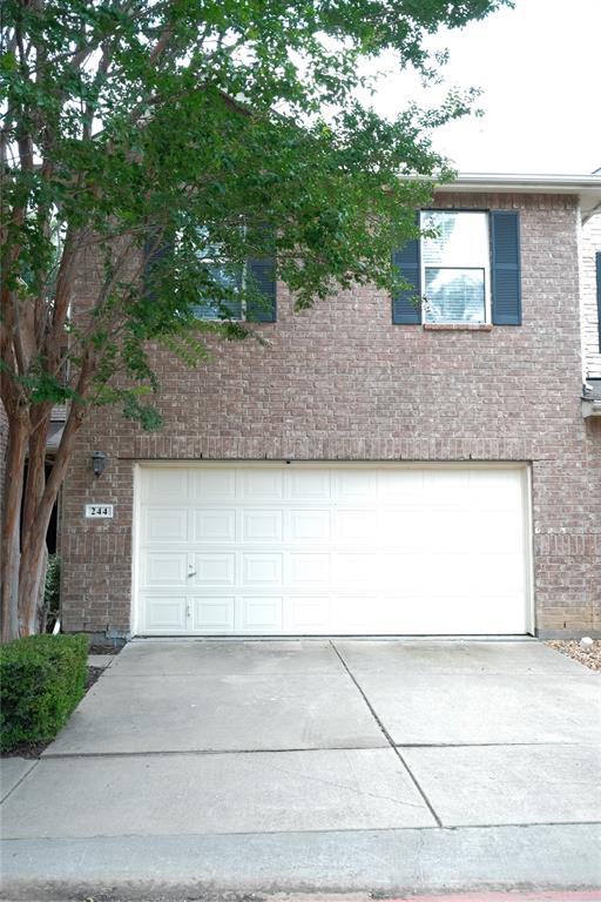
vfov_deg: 54.4
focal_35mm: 35
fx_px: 876
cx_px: 300
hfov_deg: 37.9
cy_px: 451
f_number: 2.8
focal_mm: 23
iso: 100
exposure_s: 1/125
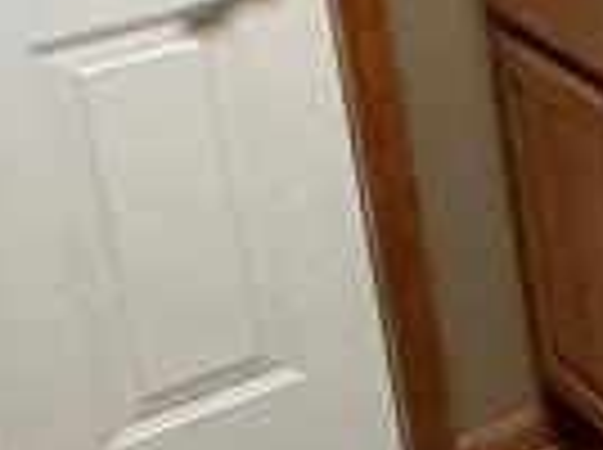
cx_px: 1278
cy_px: -220
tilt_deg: -13.0
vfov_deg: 13.1
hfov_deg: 14.5
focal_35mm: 107
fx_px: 1861
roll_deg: +2.2
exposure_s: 1/60
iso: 1000
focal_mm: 2.22
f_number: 2.2
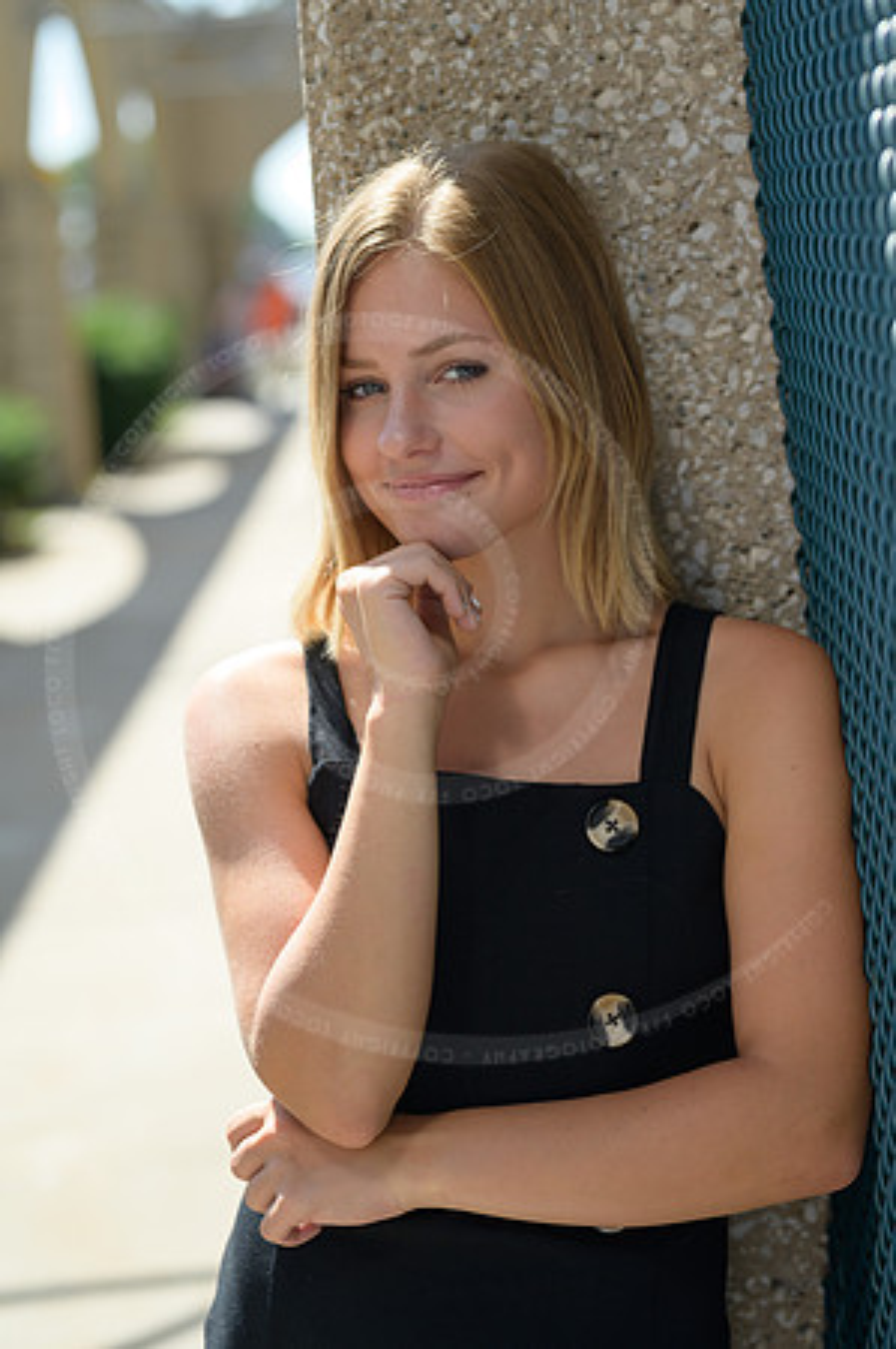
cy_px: 674
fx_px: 3180
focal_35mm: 85
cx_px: 448
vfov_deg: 23.9
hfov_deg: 16.0
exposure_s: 1/800
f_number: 3.2
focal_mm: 85
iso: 160
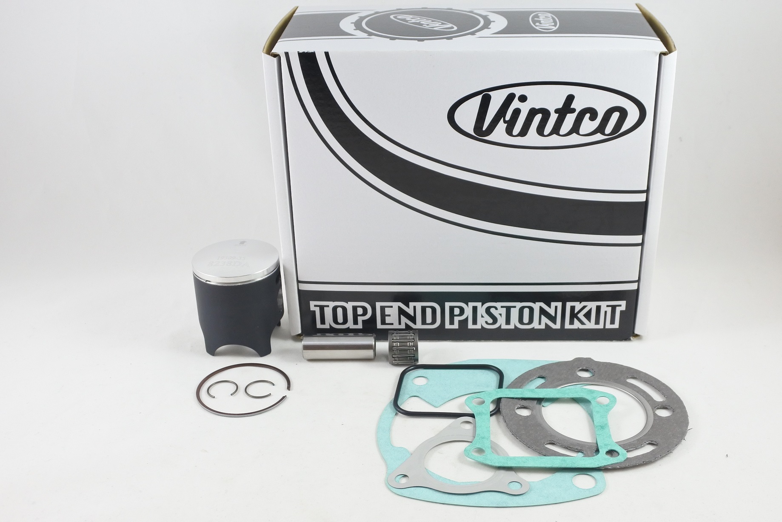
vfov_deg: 38.9
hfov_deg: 55.8
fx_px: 739
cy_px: 261
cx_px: 391
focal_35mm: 34
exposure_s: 1/125
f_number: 3.8
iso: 450
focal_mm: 12.6
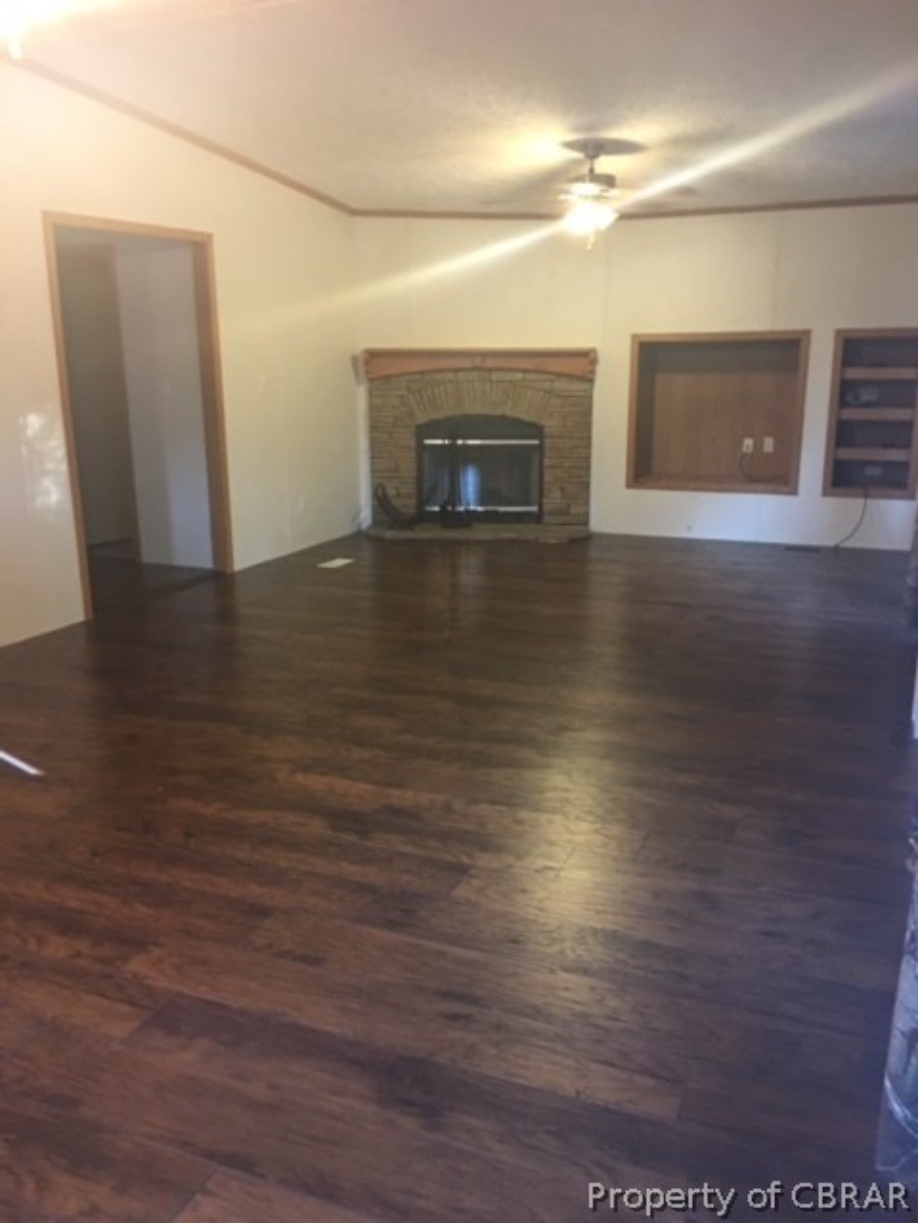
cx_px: 459
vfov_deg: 61.7
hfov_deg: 48.2
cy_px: 612
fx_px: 1025
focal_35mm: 29
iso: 100
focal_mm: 4.15
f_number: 2.2
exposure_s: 1/10
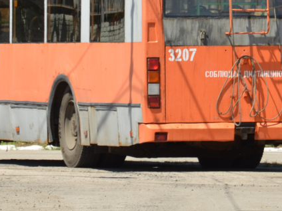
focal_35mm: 715
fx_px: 5823
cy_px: -86
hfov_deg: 2.8
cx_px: 173
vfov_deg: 2.1
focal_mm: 150
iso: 500
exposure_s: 1/1250
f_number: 9
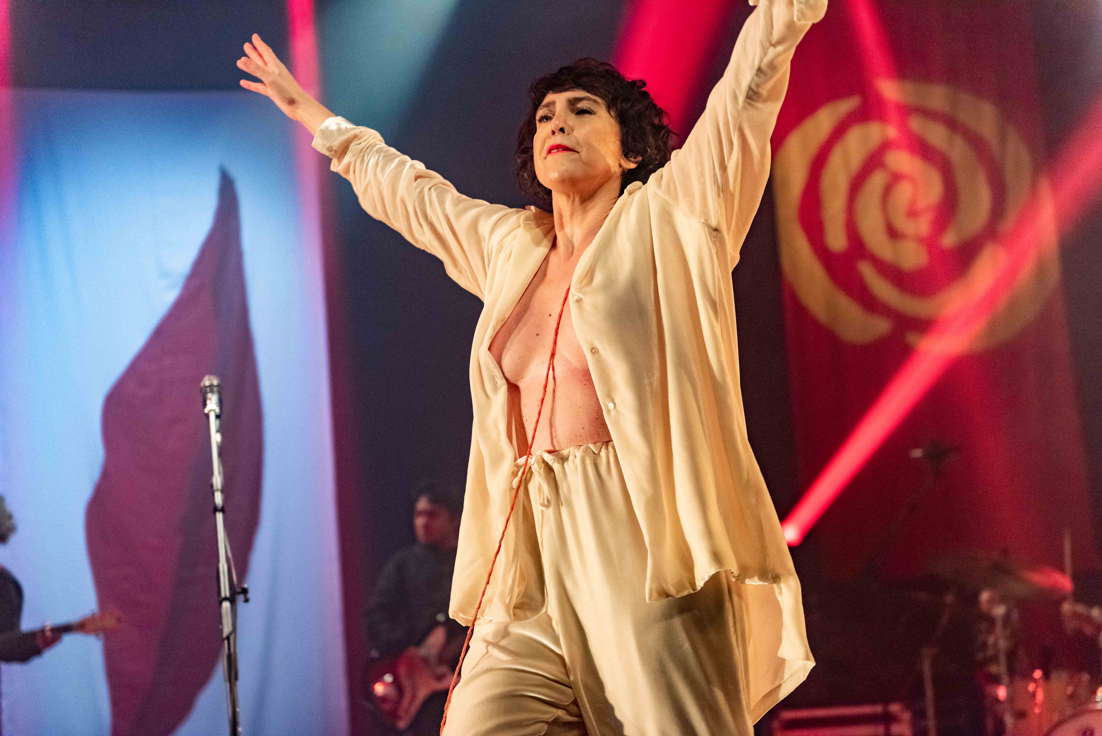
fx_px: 2143
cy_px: 368
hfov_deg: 28.8
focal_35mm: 70
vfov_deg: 19.5
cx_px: 551
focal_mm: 70
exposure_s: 1/250
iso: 1600
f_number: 2.8
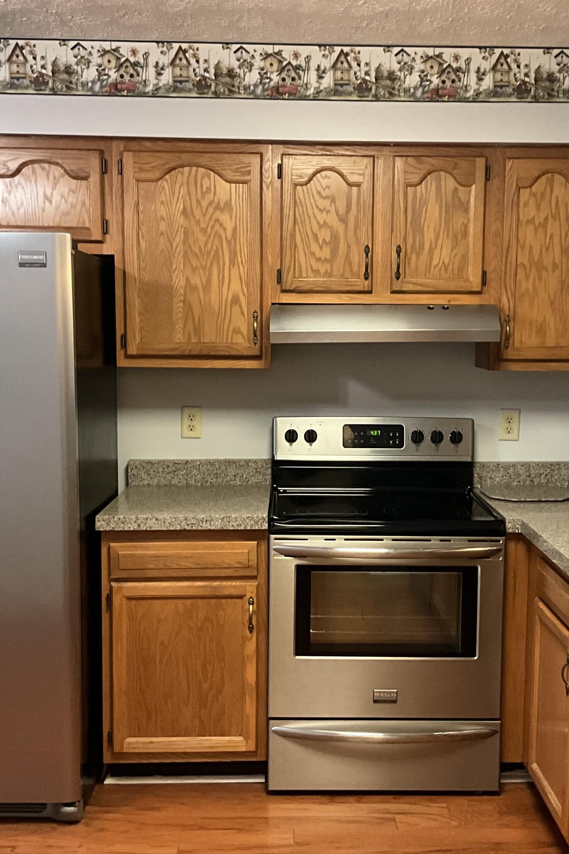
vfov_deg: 47.4
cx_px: 320
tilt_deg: -5.5
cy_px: 430
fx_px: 972
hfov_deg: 32.6
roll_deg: -0.6
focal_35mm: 41
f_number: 1.8
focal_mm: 3
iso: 320
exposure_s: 1/40
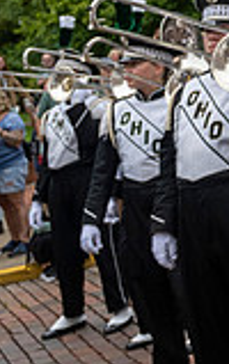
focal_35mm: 89
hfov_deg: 11.7
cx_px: 572
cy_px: 61
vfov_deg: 22.9
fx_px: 885
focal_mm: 24
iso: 640
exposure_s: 1/1600
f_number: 4
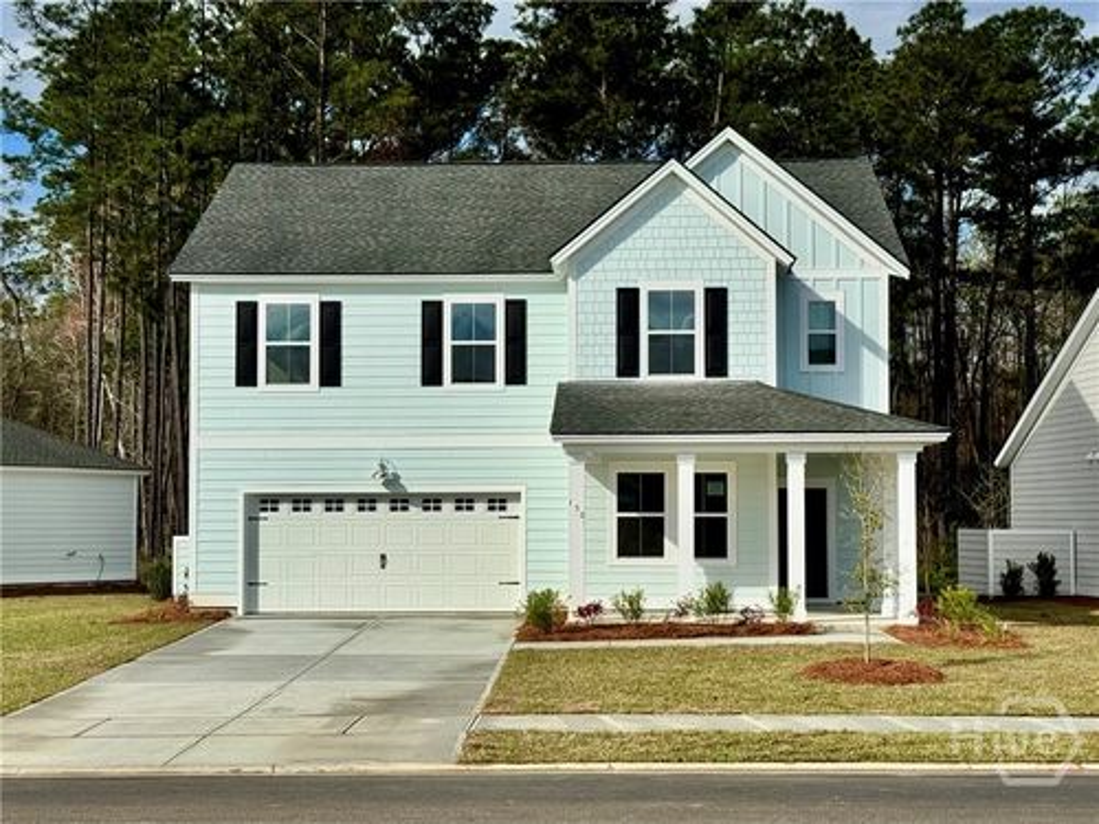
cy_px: 412
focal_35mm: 48
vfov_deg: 30.3
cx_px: 550
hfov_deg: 39.7
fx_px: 1524
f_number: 1.78
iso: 80
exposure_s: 1/10526
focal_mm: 6.76
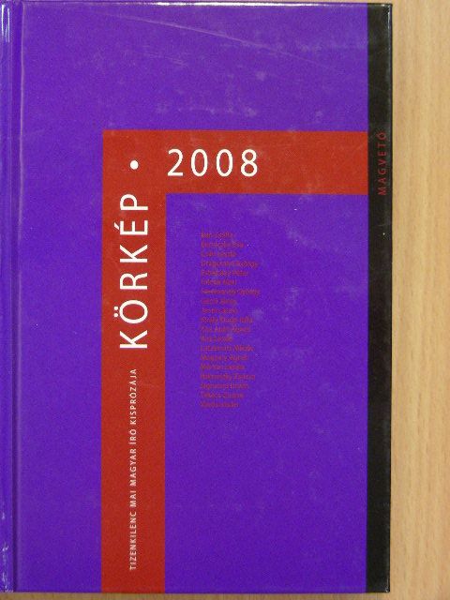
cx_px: 225
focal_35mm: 79
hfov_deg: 18.7
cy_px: 300
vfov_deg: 24.7
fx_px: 1369
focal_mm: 13.2
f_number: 3.5
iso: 200
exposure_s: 1/19.8
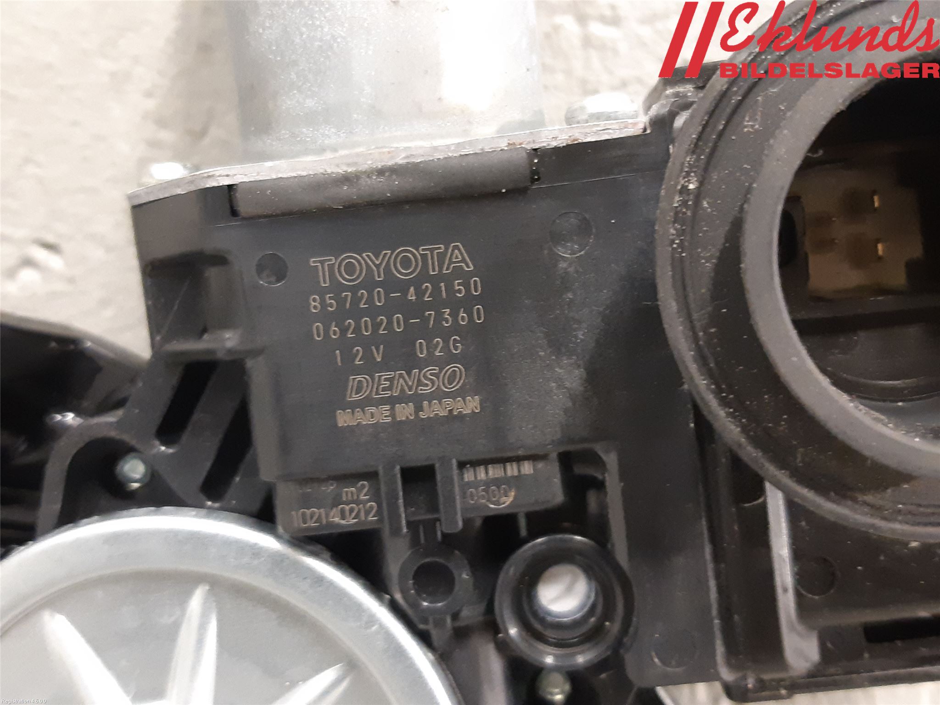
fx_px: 706
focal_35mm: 26
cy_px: 352
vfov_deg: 53.1
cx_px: 470
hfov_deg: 67.3
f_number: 1.7
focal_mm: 3.93
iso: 320
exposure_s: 1/25
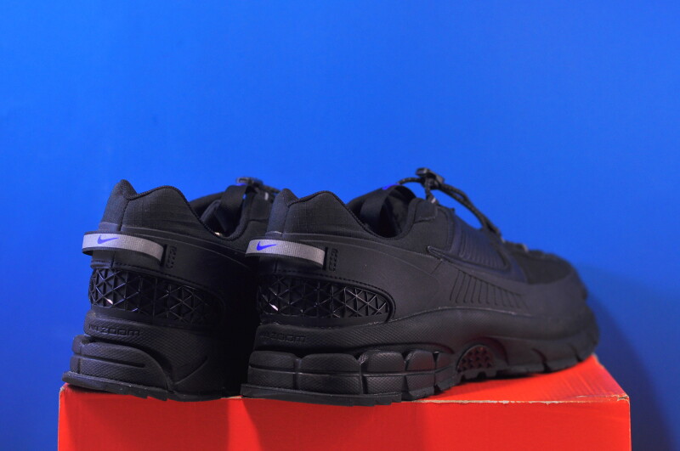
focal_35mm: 75
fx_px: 1415
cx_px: 340
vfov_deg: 18.1
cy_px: 226
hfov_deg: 27.0
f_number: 3.2
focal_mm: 50
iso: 250
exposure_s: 1/250
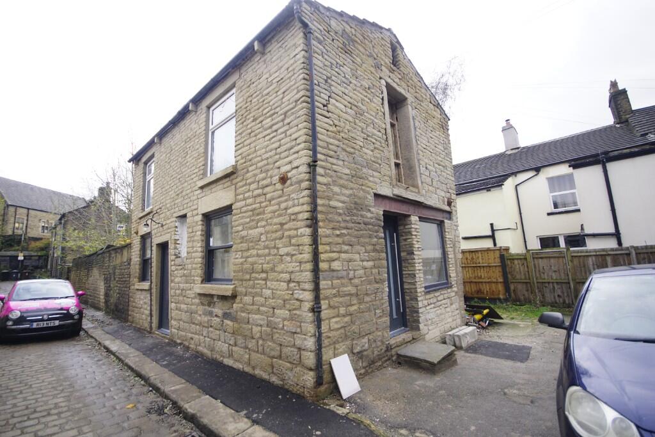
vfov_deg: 77.3
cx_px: 328
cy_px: 218
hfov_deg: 100.4
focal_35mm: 15
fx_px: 273
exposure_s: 1/60
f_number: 5
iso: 250
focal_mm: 10
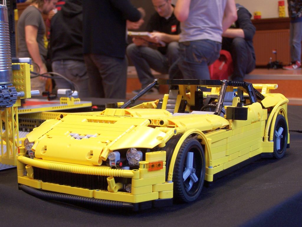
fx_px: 515
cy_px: 114
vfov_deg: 24.8
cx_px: 151
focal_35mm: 59
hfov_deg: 32.7
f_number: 3.1
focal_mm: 9.8
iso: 80
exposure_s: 1/8
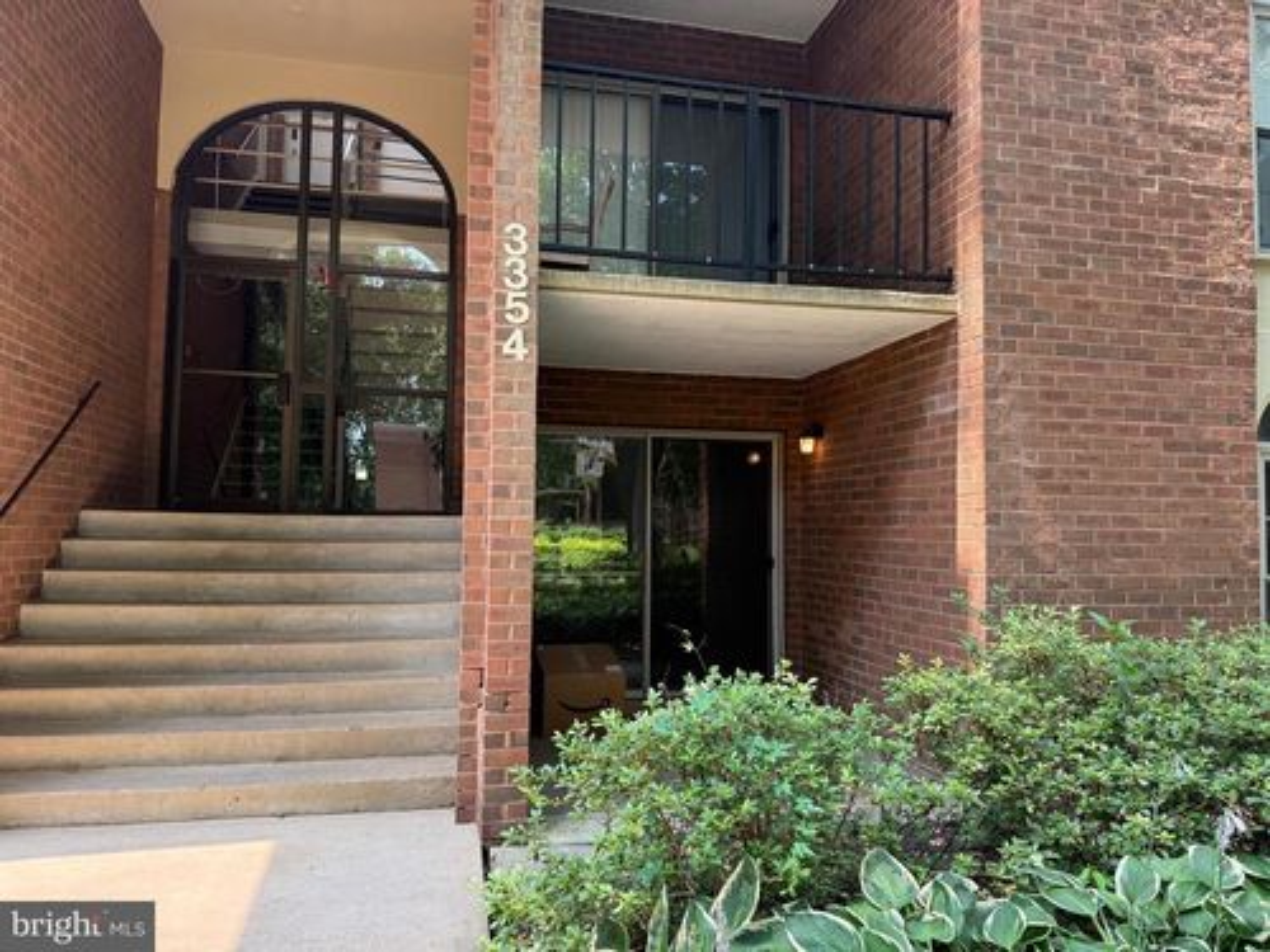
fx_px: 881
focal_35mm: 24
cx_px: 635
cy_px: 476
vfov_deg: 56.8
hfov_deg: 71.6
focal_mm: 6.76
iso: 100
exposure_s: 1/267
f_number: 1.78
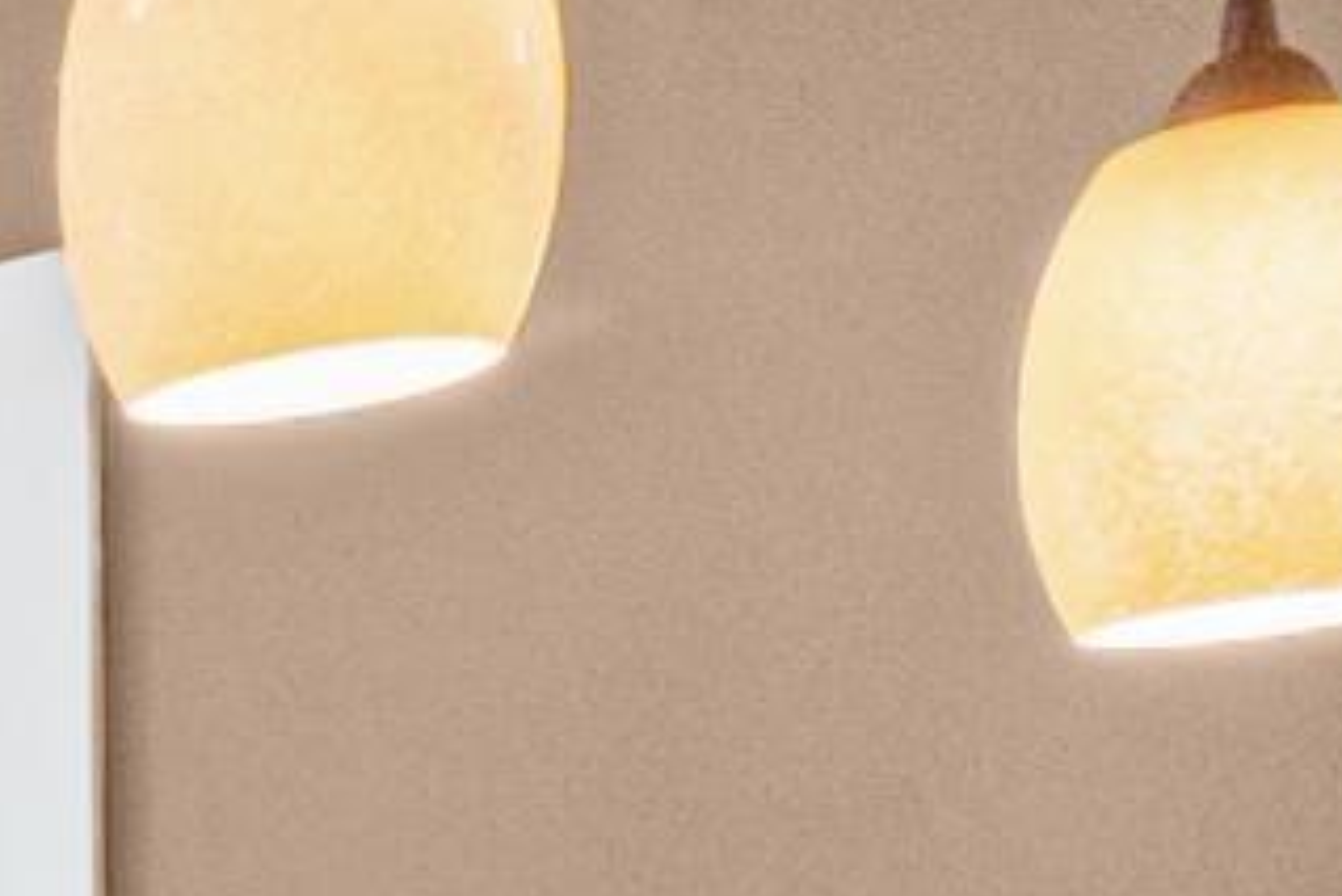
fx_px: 5258
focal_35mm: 141
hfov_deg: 8.7
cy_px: 1885
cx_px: -3702
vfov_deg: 9.1
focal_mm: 12
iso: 250
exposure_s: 1/10
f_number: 9
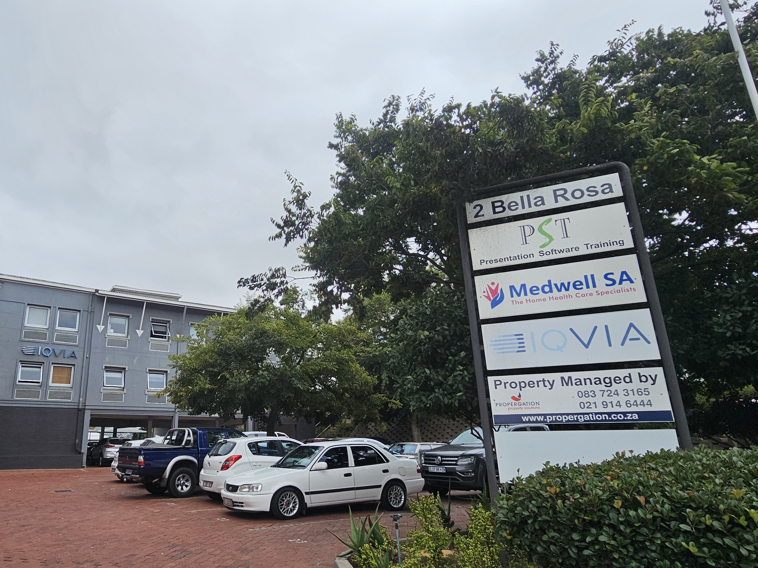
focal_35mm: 20
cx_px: 269
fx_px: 438
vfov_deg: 65.9
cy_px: 304
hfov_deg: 79.7
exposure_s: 1/1839
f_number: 2.2
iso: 50
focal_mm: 2.2
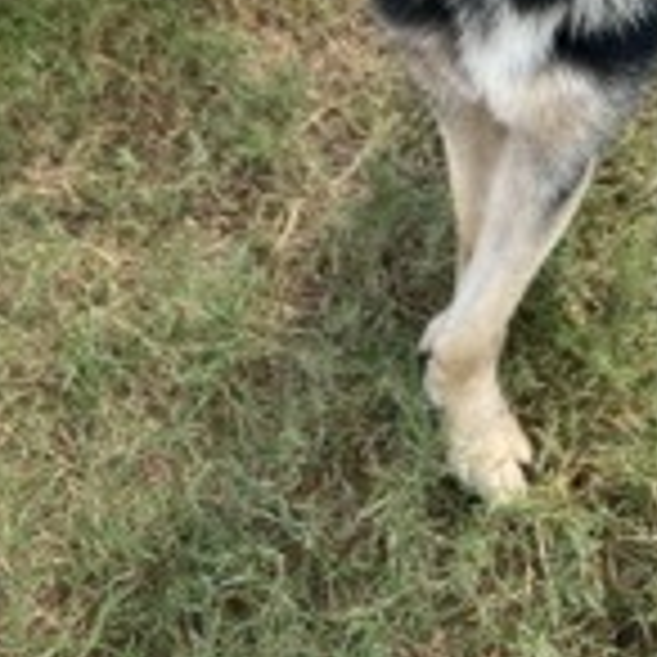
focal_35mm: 66
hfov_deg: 25.7
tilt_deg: -42.2
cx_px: 524
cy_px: -135
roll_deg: -7.8
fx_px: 1417
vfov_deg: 23.8
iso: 50
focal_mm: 5.7
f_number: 1.5
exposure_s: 1/894
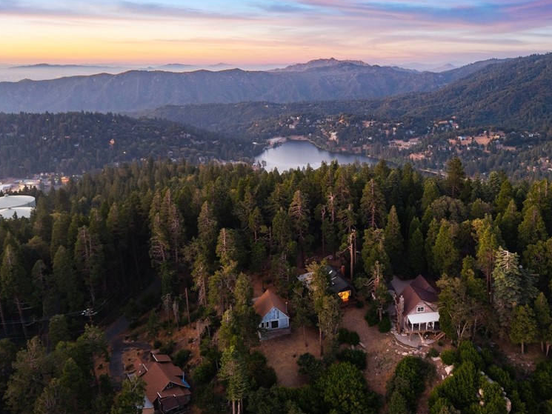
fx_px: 526
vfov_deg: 42.7
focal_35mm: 33
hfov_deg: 54.6
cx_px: 350
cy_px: 162
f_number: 1.8
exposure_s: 1/20
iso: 190
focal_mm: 8.67
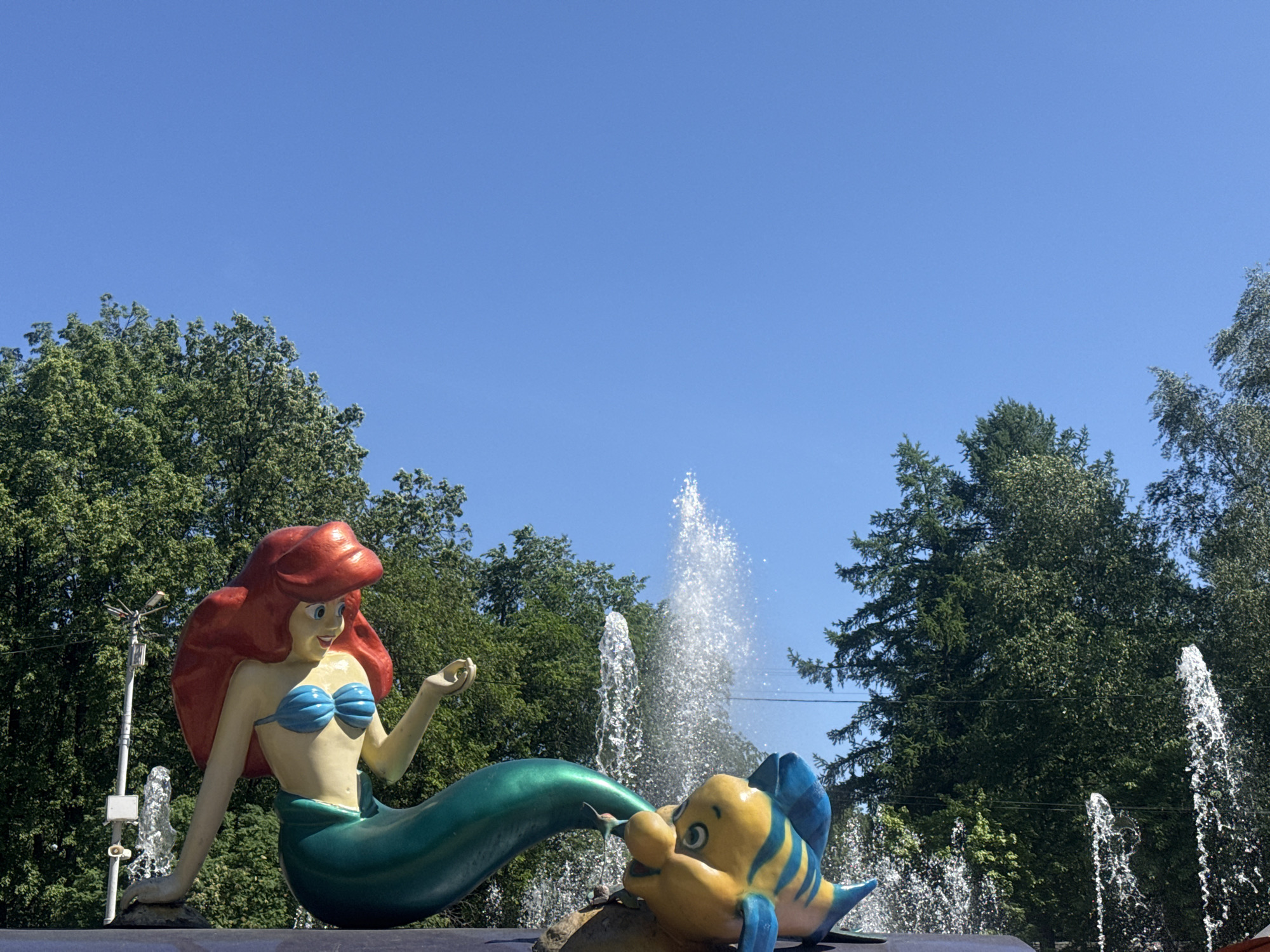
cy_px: 476
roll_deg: +0.2
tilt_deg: +17.2
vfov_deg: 30.3
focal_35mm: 48
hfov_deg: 39.7
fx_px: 1761
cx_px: 635
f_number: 1.78
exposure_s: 1/4098
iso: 64
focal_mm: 6.76
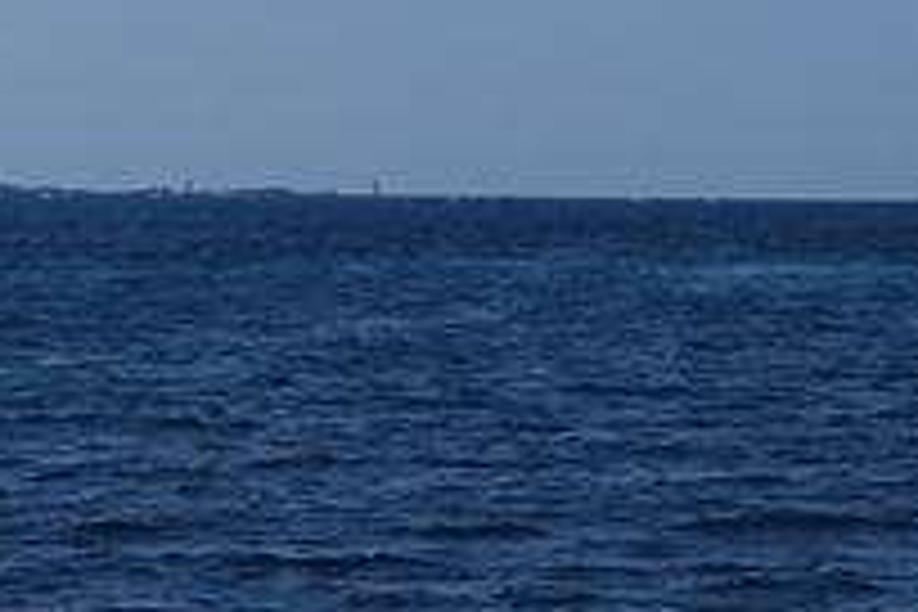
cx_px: 1382
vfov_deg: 9.7
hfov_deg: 13.7
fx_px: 3595
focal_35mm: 141
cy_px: 274
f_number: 5.6
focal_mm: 8.8
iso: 100
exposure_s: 1/1250
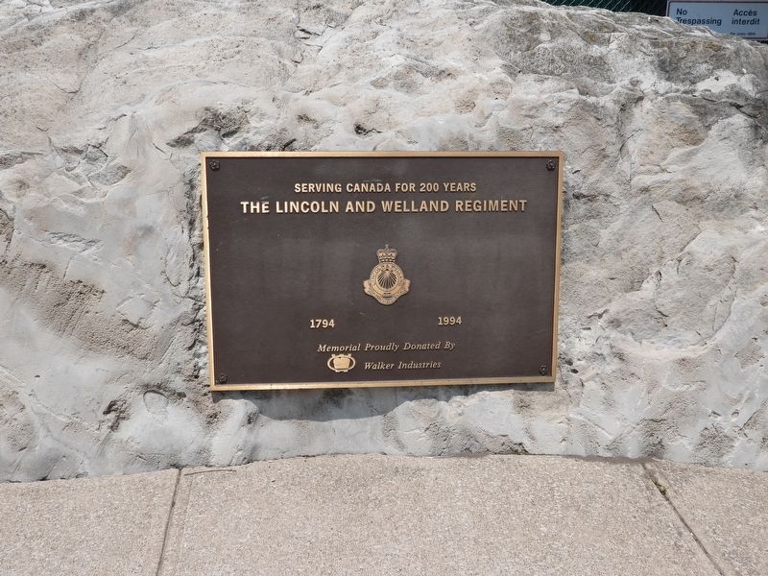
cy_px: 288
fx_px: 777
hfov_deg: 52.6
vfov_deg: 40.7
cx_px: 384
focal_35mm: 35
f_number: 3.2
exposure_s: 1/2000
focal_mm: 6.3
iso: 100
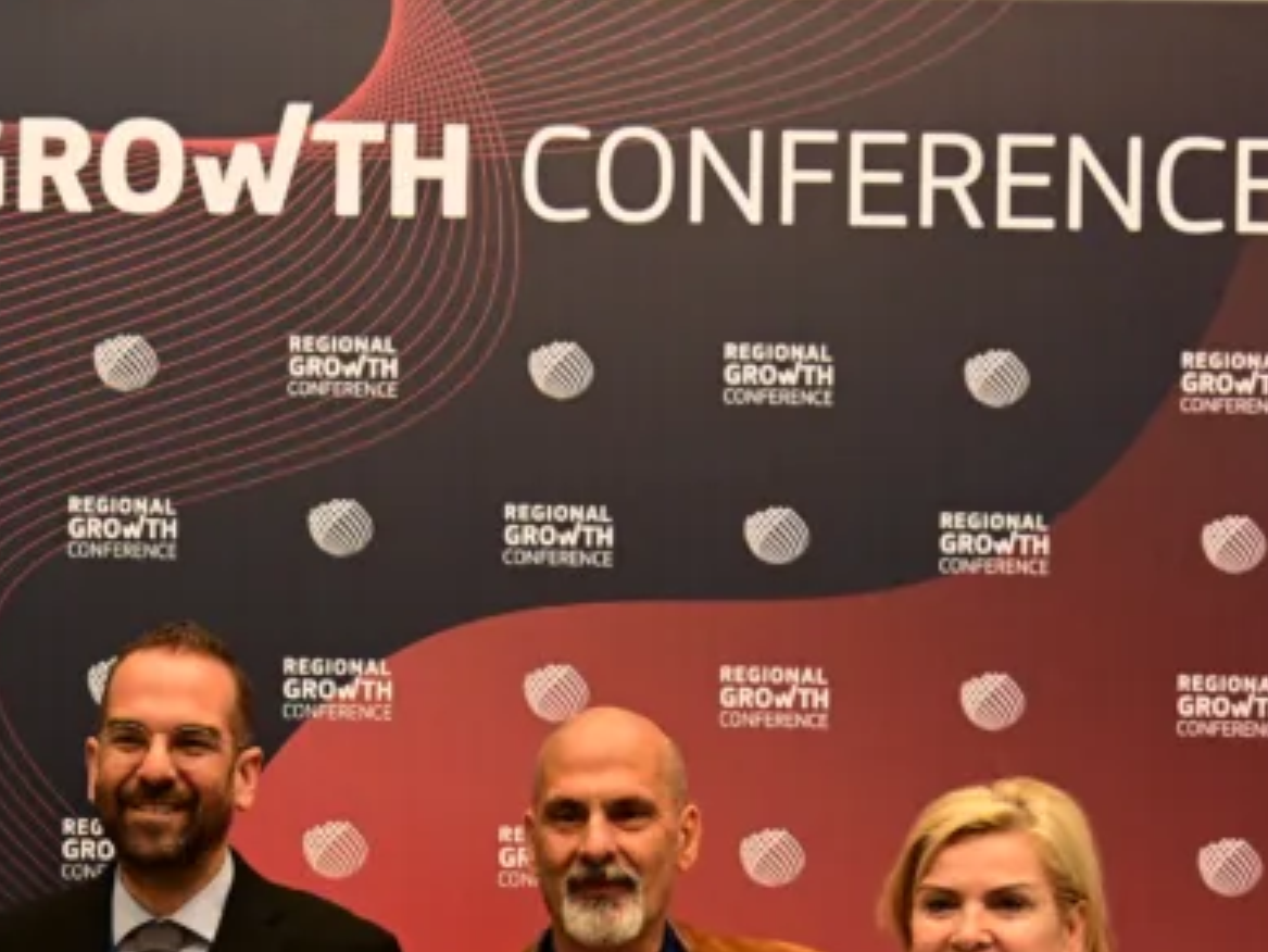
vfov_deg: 17.6
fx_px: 2968
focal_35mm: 81
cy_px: 1051
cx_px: -26
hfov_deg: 23.1
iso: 3200
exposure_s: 1/250
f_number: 4
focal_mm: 32
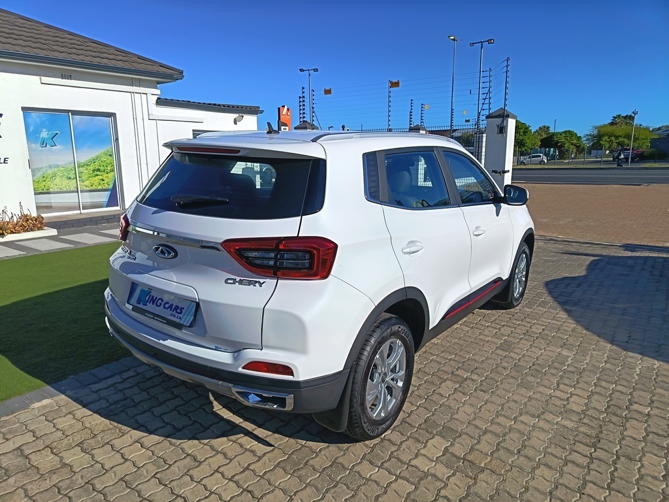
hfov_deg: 71.6
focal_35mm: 24
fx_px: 464
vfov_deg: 56.8
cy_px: 251
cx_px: 334
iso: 100
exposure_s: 1/1692
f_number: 1.75
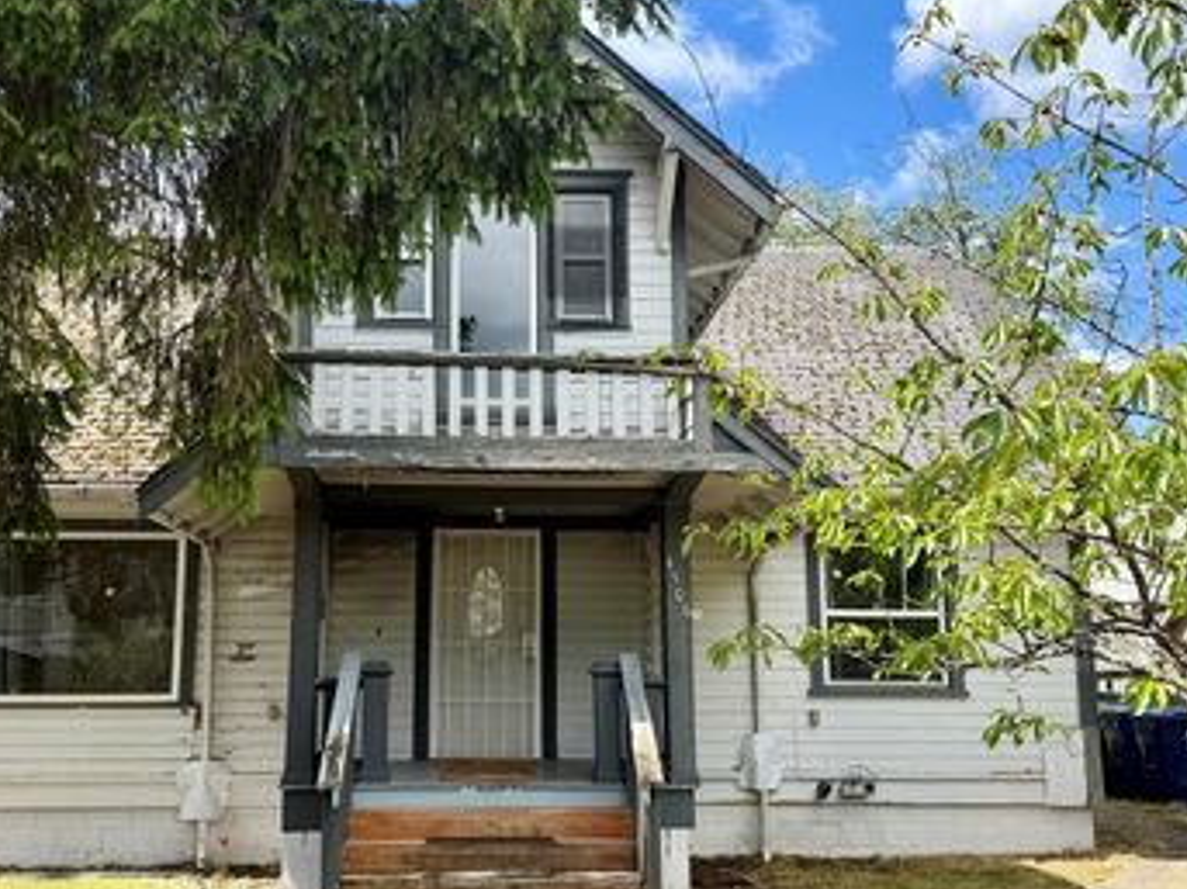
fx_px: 1200
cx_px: 516
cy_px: 493
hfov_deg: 52.5
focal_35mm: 35
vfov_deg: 40.6
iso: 80
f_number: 1.78
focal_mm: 6.76
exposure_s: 1/2169
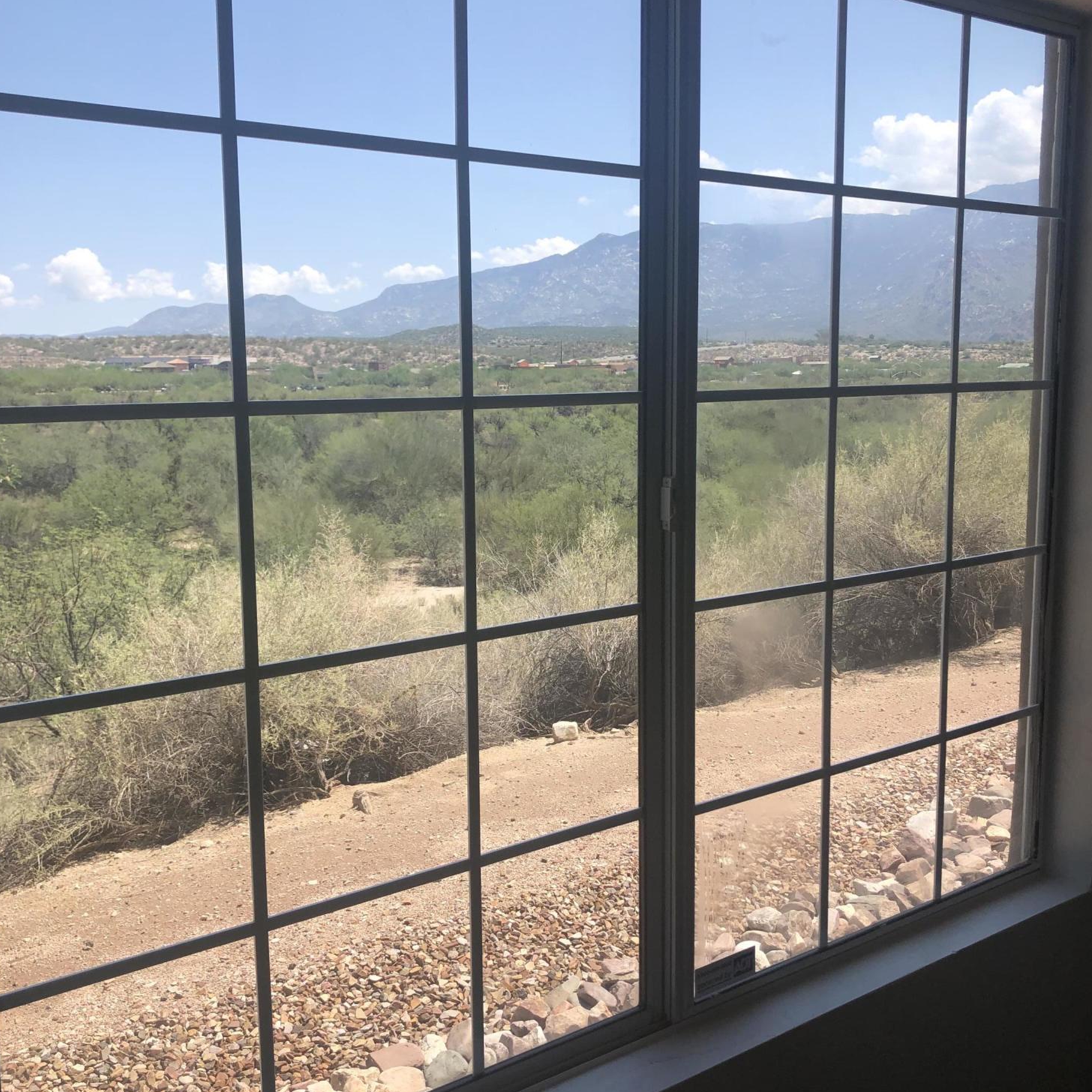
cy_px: 532
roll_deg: +0.2
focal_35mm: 34
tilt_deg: -7.8
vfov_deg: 48.4
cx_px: 532
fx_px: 1213
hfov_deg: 48.4
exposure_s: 1/1453
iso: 20
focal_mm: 3.99
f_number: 1.8
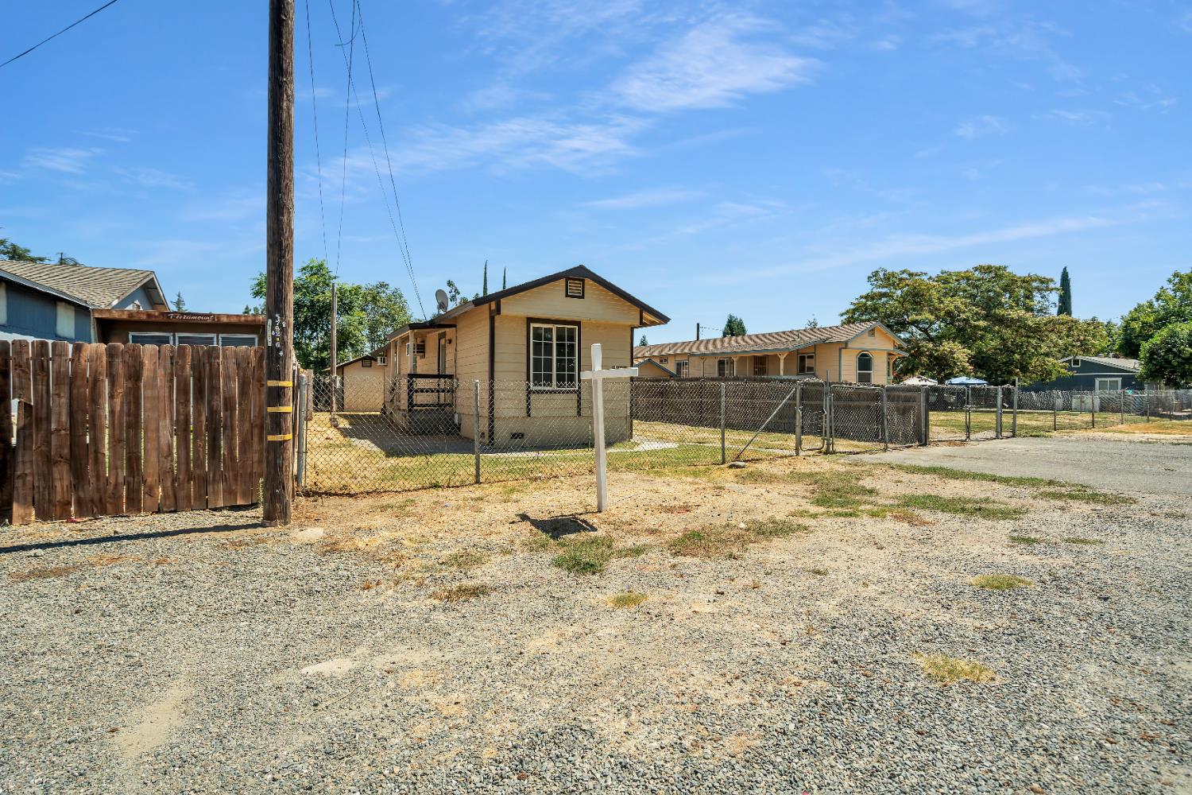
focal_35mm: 16
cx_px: 596
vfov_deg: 73.7
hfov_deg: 96.7
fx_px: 530
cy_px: 398
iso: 100
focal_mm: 16
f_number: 4
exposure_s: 1/1600
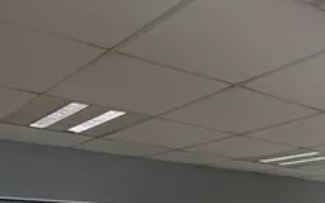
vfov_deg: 20.7
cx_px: 513
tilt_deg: -4.5
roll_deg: +1.1
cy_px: 289
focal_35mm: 55
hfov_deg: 25.4
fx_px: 487
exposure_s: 1/100
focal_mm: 2.22
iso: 125
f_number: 2.2
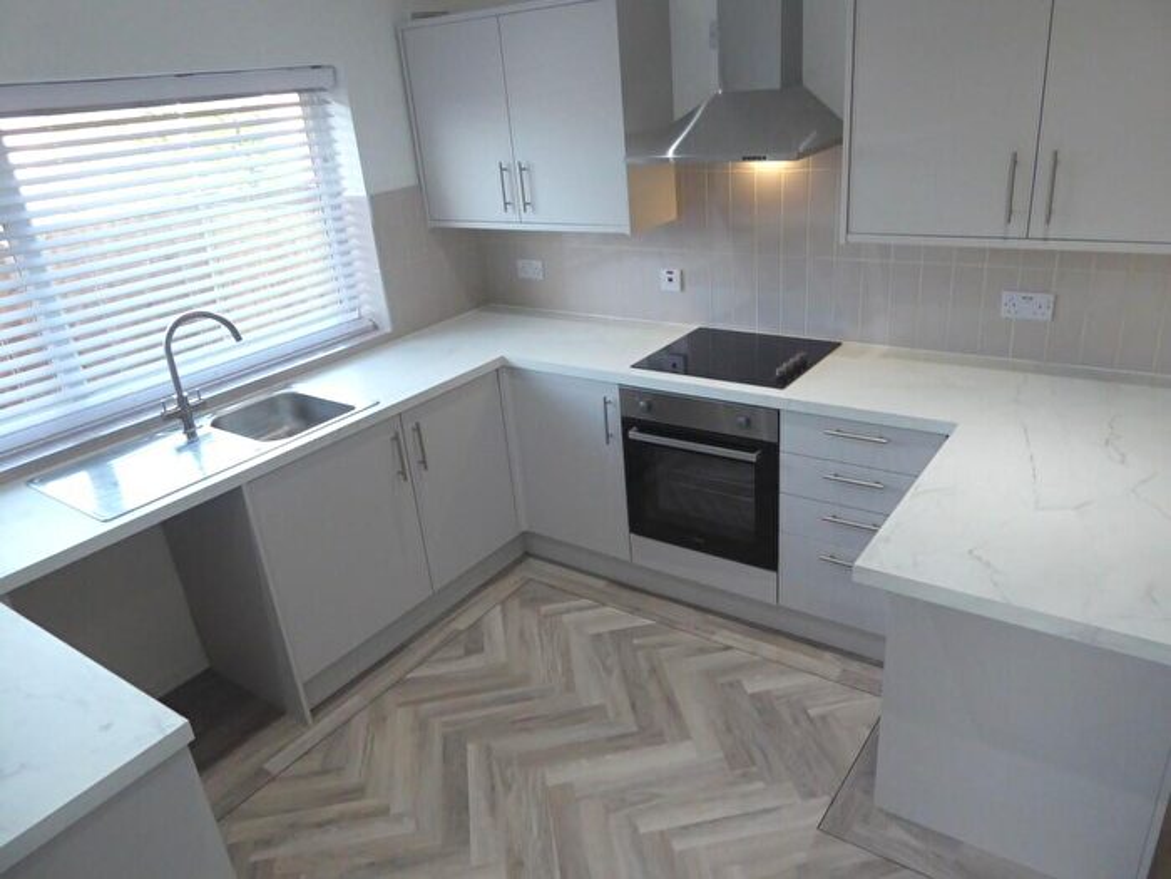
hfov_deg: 69.4
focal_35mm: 25
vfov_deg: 54.9
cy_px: 440
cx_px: 586
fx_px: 846
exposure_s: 1/60
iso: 250
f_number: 3.3
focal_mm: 4.3
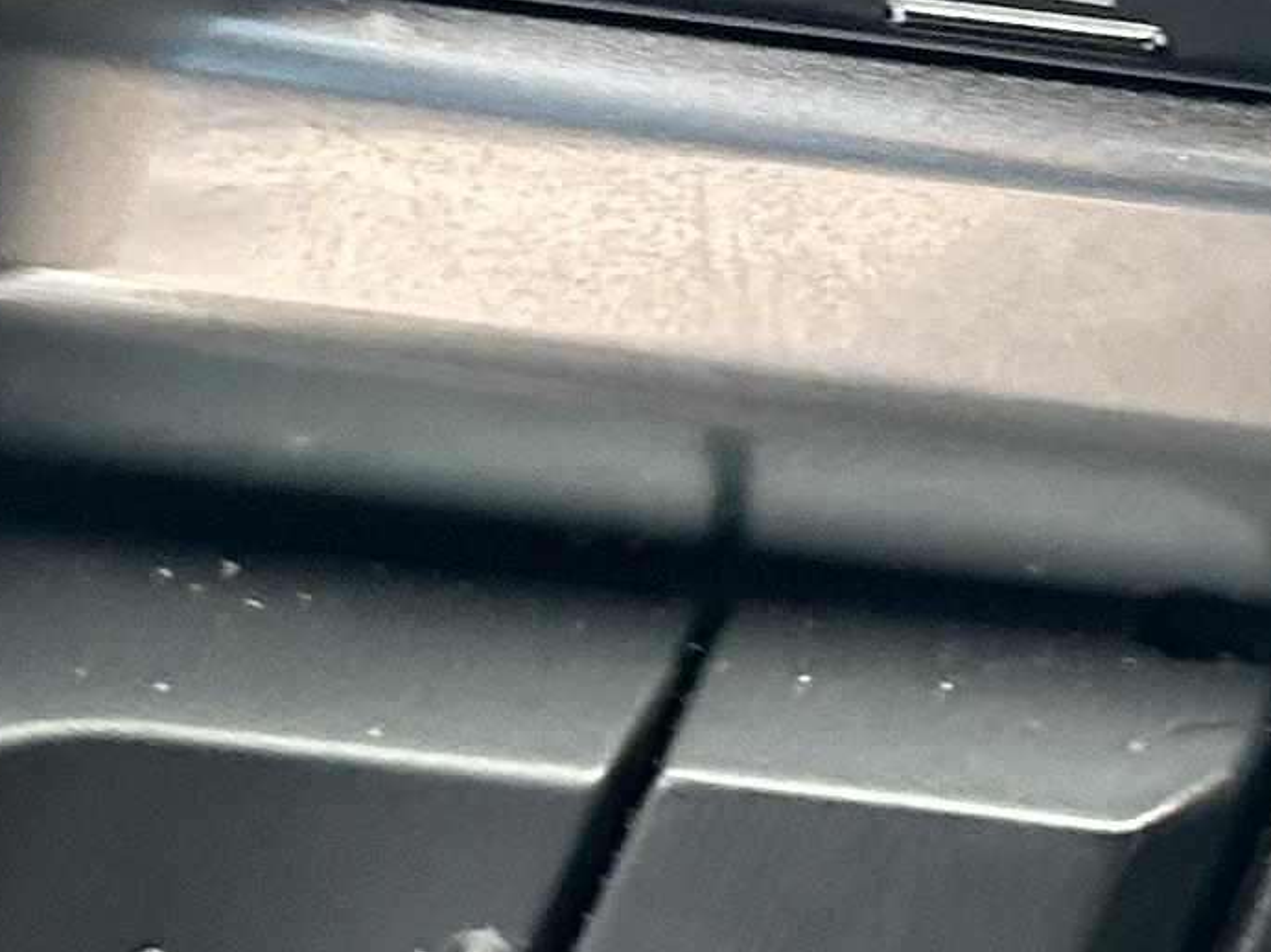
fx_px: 5579
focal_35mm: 152
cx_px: 827
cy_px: 171
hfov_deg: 13.0
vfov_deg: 9.7
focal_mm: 5.7
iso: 200
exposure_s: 1/60
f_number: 1.5
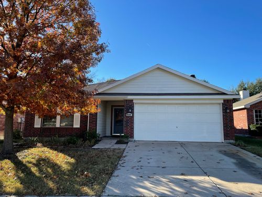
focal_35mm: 26
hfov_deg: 67.3
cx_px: 131
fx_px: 197
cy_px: 98
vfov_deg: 53.1
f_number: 1.6
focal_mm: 4.2
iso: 32
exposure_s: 1/1553
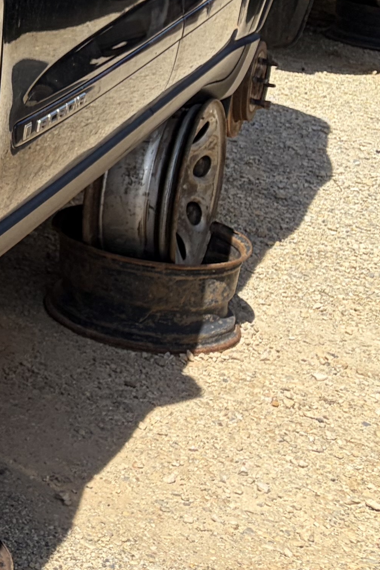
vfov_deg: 19.3
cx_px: -524
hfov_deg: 11.2
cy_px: 0
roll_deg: -3.6
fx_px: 1631
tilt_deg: -11.5
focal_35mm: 103
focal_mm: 5.96
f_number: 1.6
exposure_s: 1/3623
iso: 50
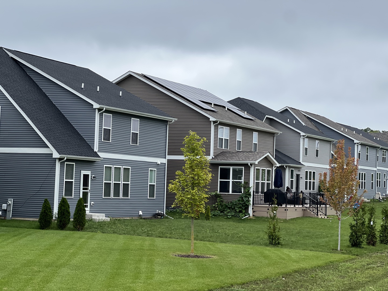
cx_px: 194
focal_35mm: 77
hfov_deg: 25.3
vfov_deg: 19.1
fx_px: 863
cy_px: 146
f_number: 2.8
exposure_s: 1/418
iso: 32
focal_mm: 9
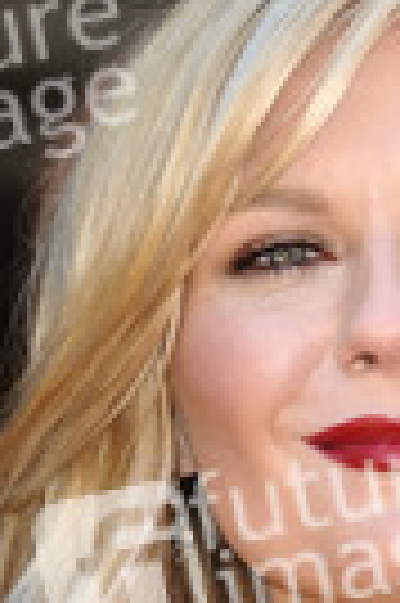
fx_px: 15004
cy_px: 774
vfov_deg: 2.3
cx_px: 398
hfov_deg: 1.5
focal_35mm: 898
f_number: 4.5
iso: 320
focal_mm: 200
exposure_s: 1/200
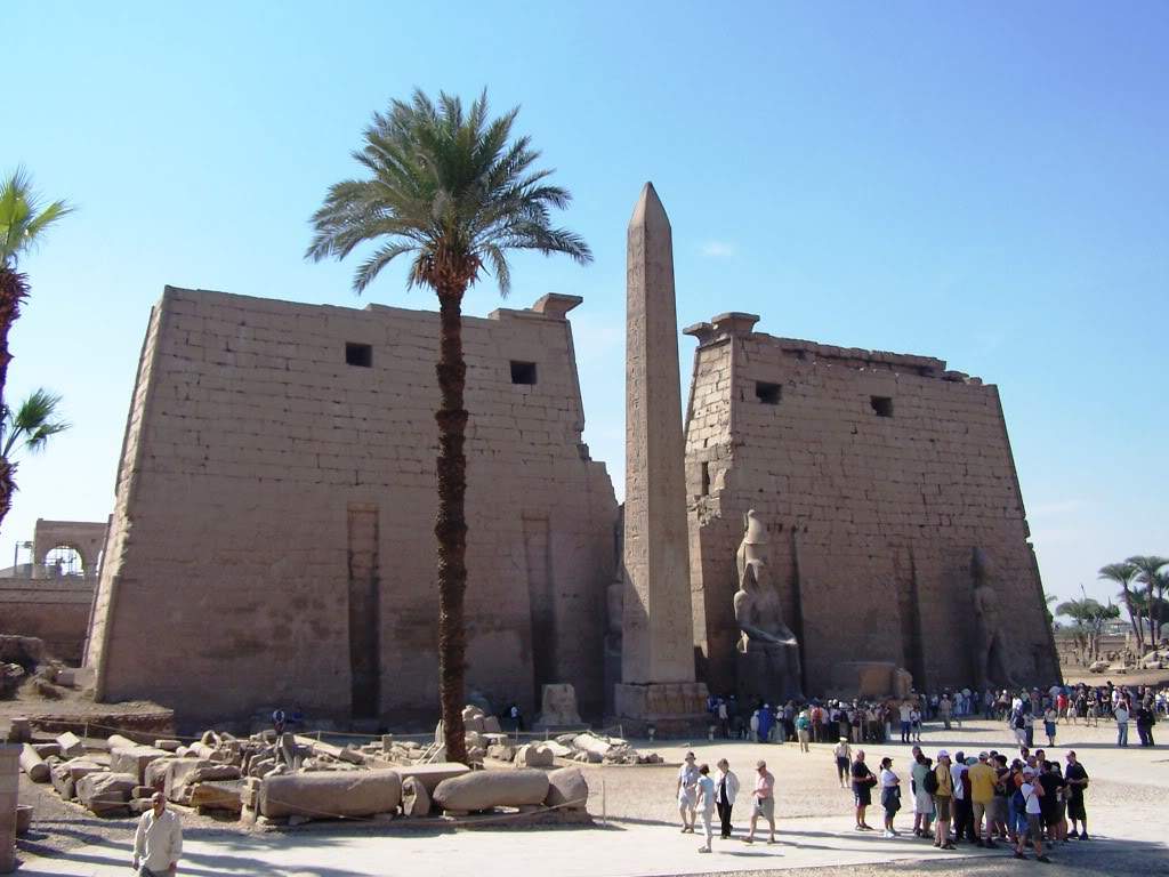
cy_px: 438
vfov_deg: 37.7
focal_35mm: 38
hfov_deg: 49.0
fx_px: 1283
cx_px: 584
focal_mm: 6.3
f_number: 4
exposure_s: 1/800
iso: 80
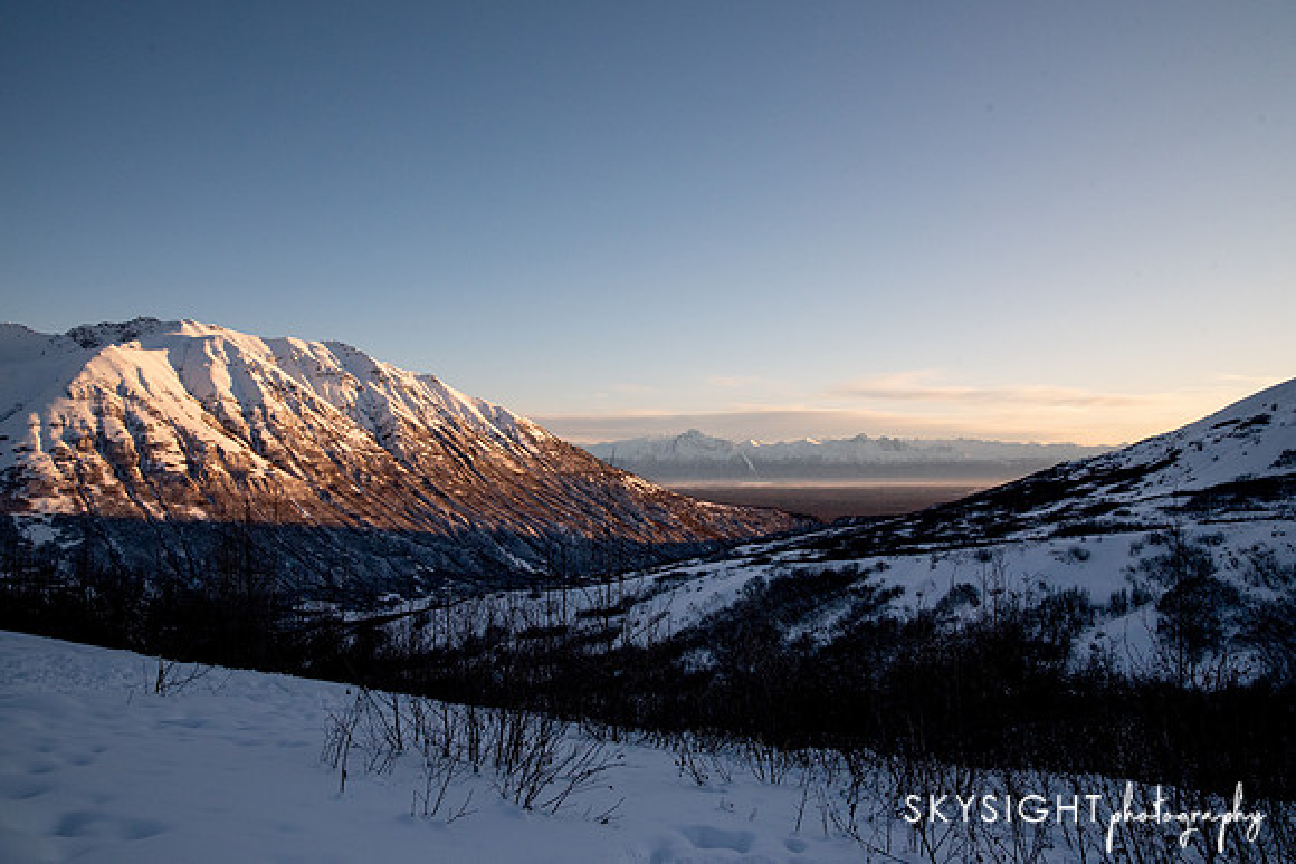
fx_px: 864
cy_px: 432
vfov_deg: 53.2
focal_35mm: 24
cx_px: 648
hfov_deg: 73.7
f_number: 11
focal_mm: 24
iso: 1250
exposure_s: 1/1250
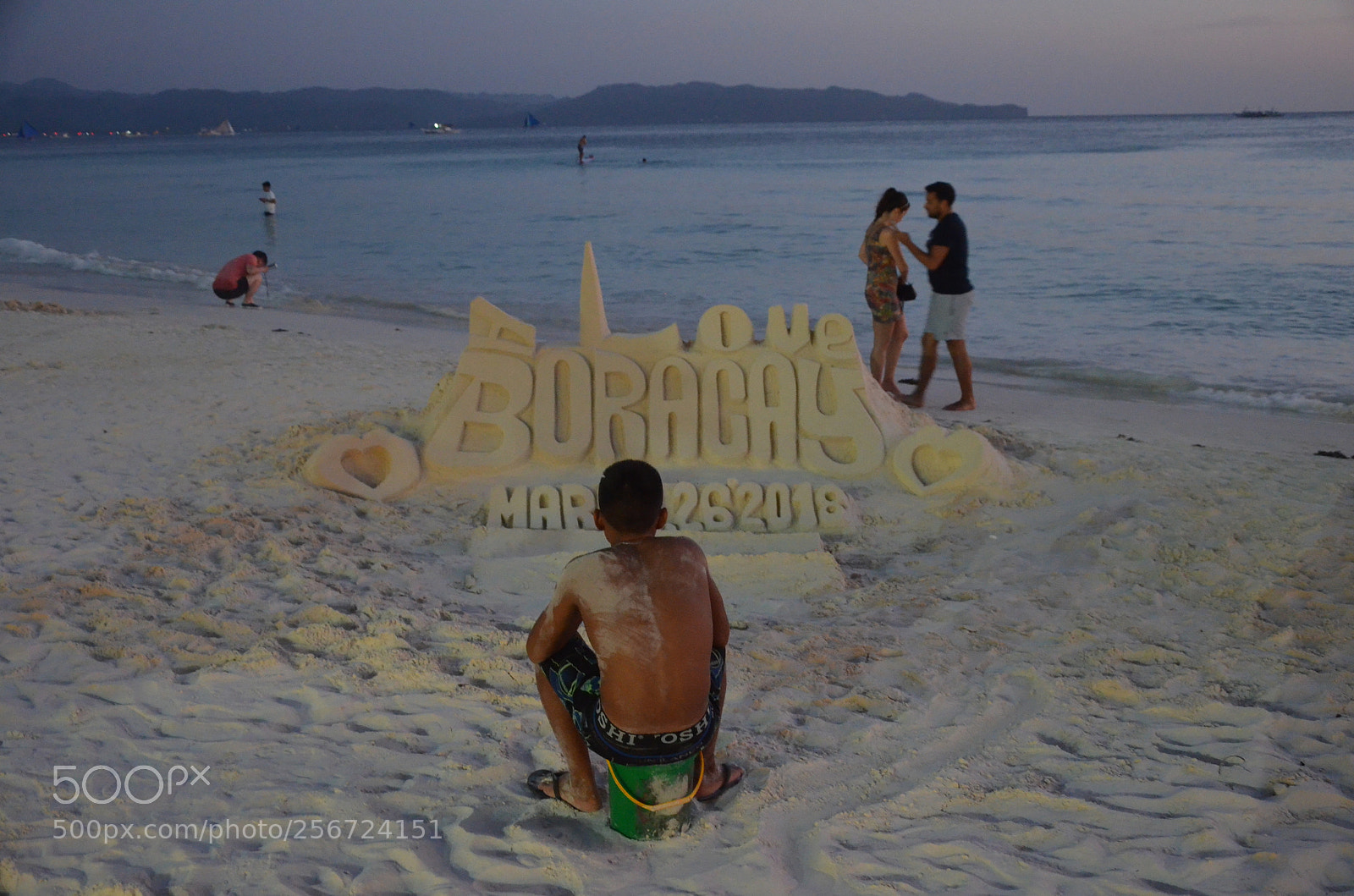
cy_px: 448
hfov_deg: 49.7
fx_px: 1463
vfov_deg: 34.0
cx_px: 677
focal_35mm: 39
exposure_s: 1/25
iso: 3200
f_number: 4
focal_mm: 26
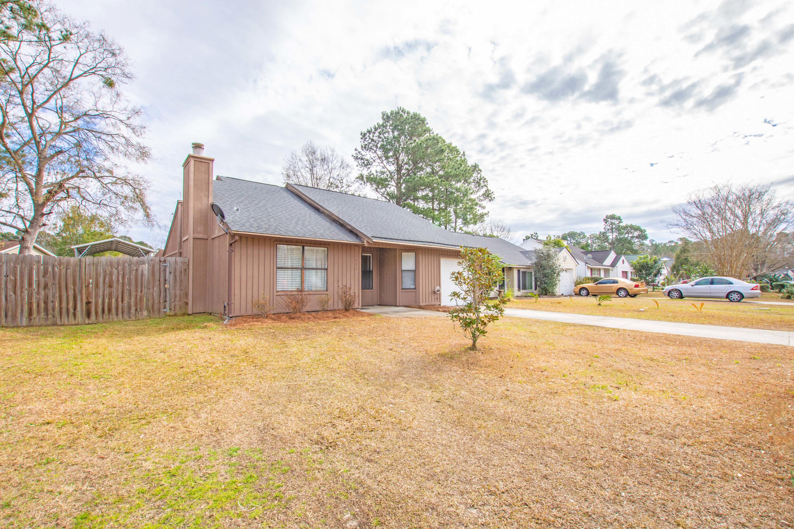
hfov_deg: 100.4
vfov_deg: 77.3
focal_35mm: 15
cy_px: 264
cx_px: 397
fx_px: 331
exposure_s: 1/200
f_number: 11
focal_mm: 10
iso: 320
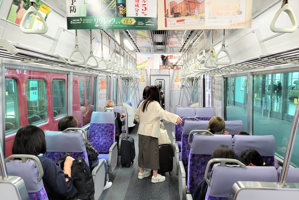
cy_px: 104
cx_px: 151
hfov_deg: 65.5
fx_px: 233
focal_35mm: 28
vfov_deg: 46.4
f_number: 1.8
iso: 250
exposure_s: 1/120
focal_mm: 5.4
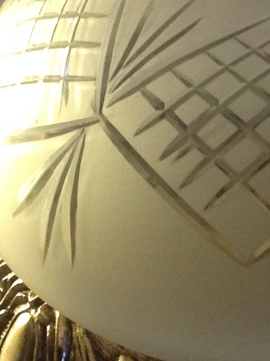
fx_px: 1210
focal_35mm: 116
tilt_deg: -34.6
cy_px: 124
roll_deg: +3.4
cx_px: 302
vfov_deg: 17.0
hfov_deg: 12.5
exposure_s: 1/15
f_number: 2.4
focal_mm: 4.28
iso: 250
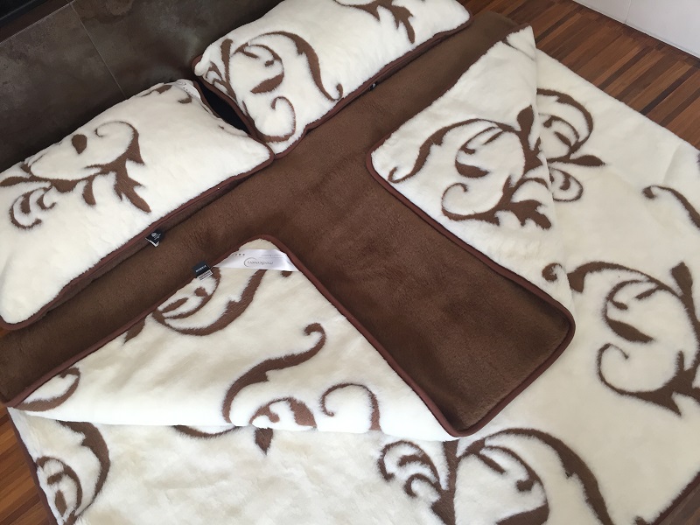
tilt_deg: -56.3
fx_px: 586
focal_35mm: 29
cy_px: 262
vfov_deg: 48.2
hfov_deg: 61.7
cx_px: 350
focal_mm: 4.15
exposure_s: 1/33
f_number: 2.2
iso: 40
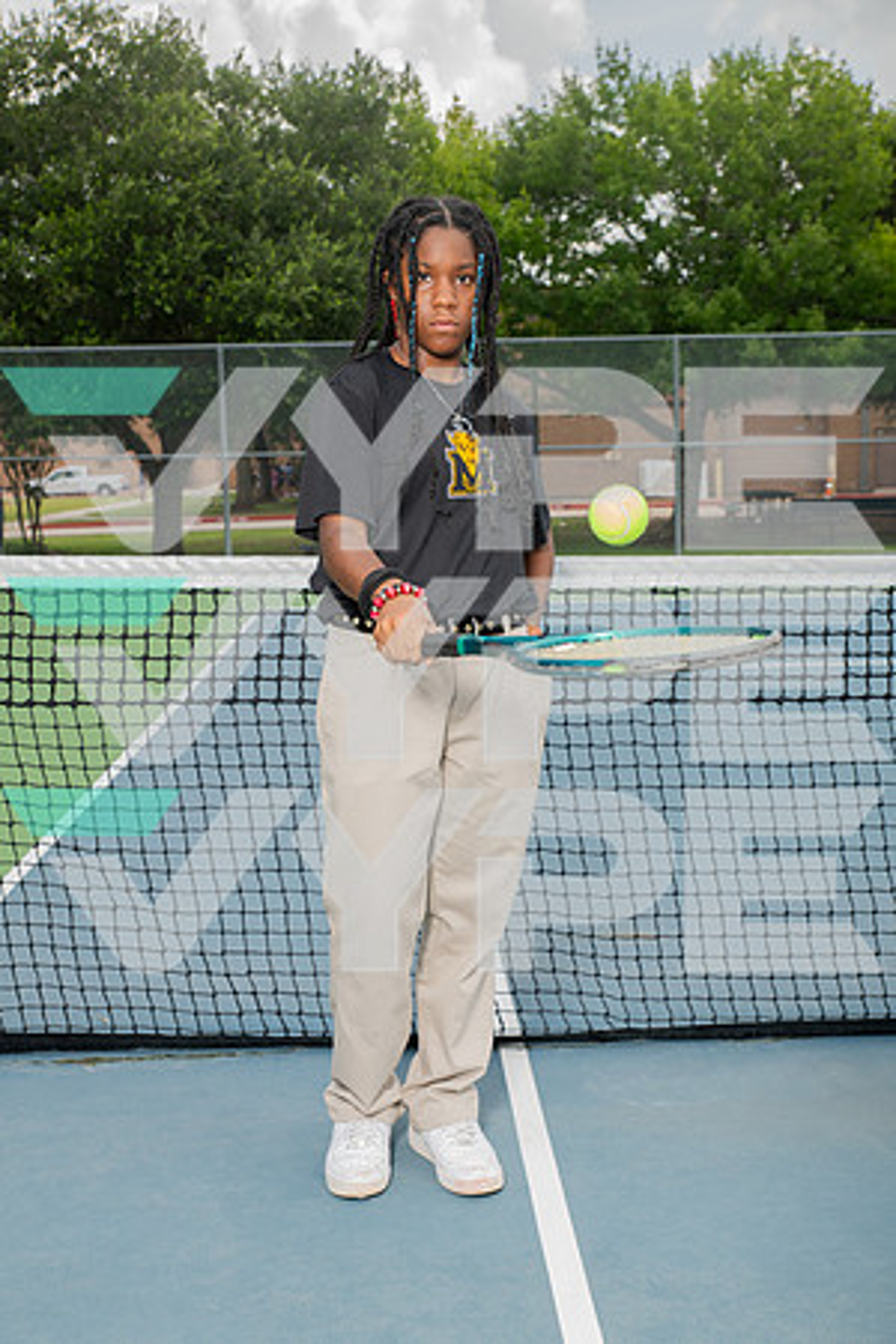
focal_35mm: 44
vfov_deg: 44.5
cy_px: 672
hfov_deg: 30.5
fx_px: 1643
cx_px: 448
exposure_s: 1/250
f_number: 6.3
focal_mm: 44
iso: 100
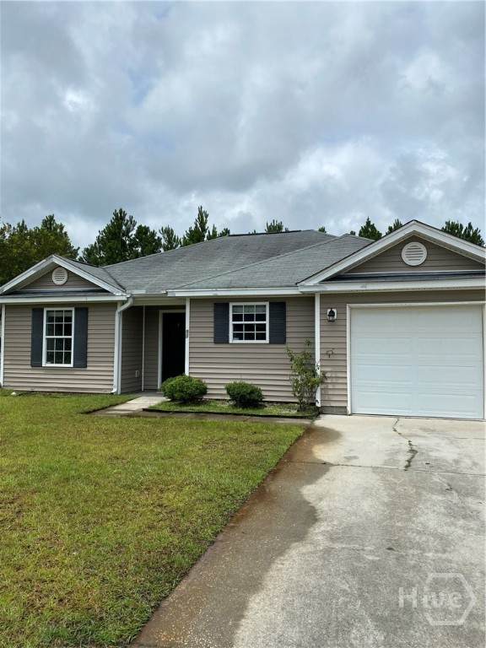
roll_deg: +0.3
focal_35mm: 26
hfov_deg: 53.1
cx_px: 243
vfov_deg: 67.3
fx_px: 487
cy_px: 324
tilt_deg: +4.2
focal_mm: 4.25
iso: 32
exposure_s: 1/5025
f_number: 1.8
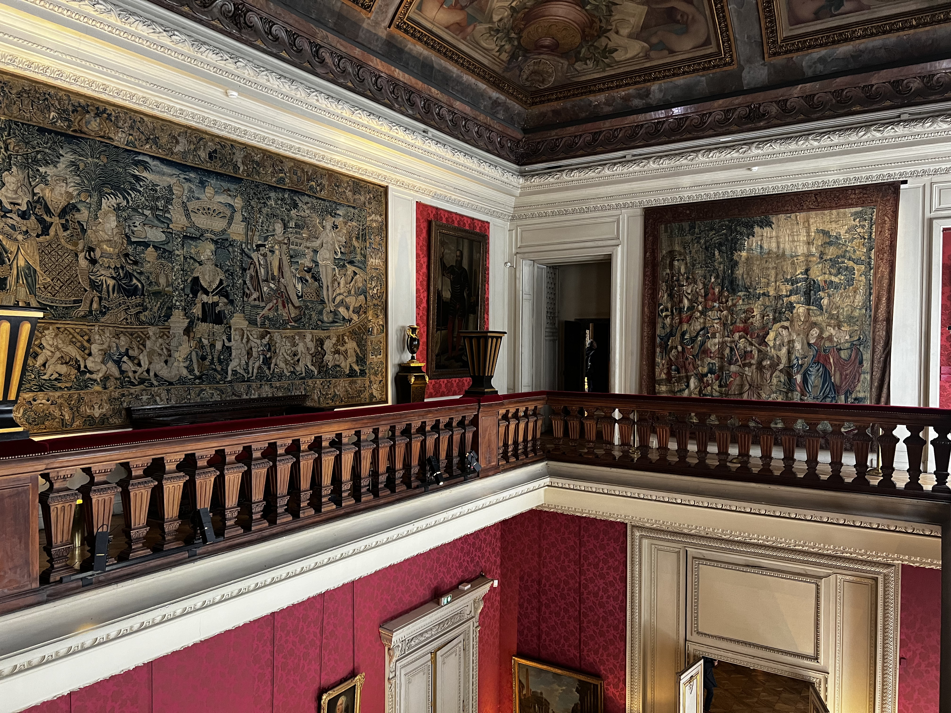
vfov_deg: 53.1
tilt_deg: -0.6
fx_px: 714
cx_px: 476
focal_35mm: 26
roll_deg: +0.0
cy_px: 356
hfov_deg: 67.3
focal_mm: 5.7
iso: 250
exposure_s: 1/50
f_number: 1.5
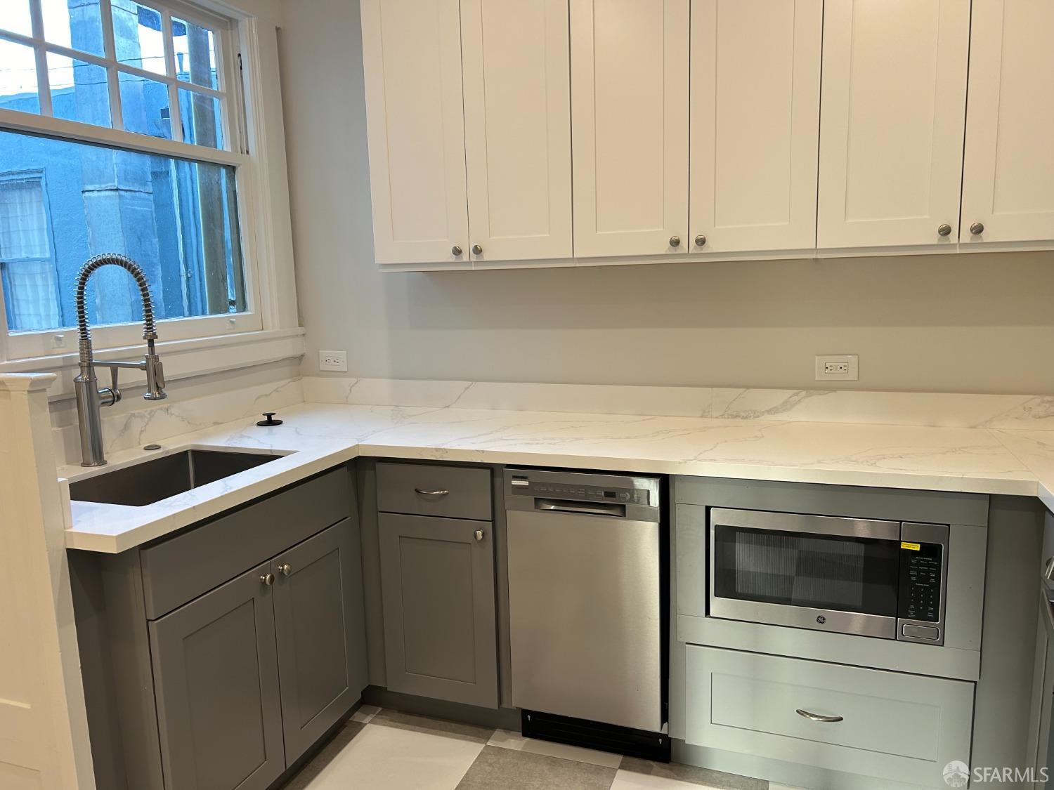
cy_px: 395
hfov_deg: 67.3
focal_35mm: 26
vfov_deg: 53.1
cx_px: 527
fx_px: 792
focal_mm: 5.7
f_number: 1.5
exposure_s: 1/120
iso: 80
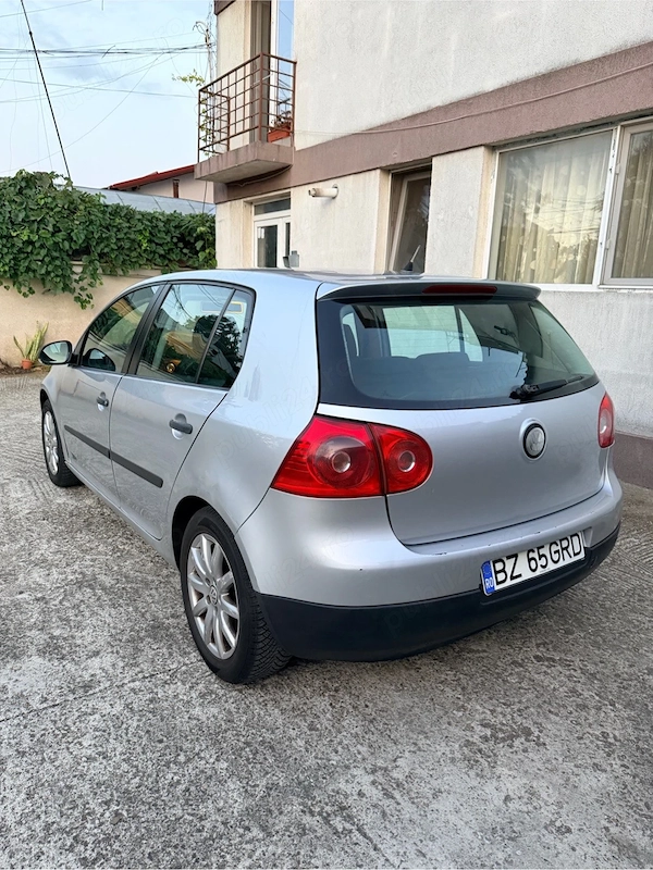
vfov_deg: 71.6
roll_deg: -2.8
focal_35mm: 24
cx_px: 326
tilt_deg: -13.1
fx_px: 604
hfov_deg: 56.8
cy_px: 435
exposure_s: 1/60
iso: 400
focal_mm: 6.76
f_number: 1.78
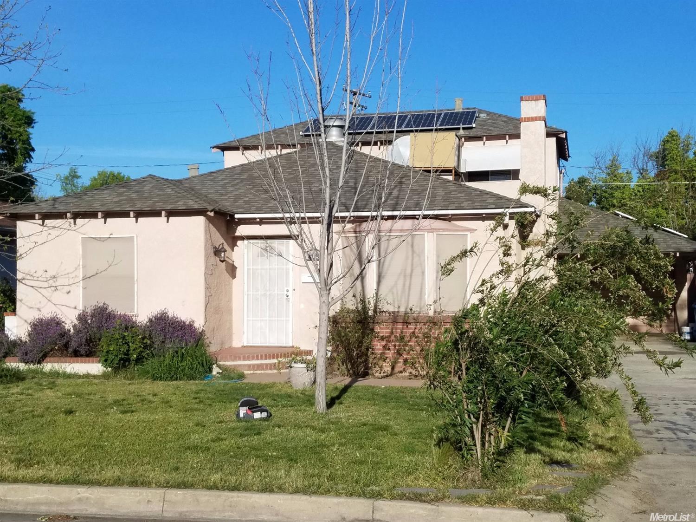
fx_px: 523
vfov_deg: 53.0
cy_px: 261
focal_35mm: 26
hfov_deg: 67.3
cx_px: 348
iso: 50
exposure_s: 1/3664
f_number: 1.7
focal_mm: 4.2
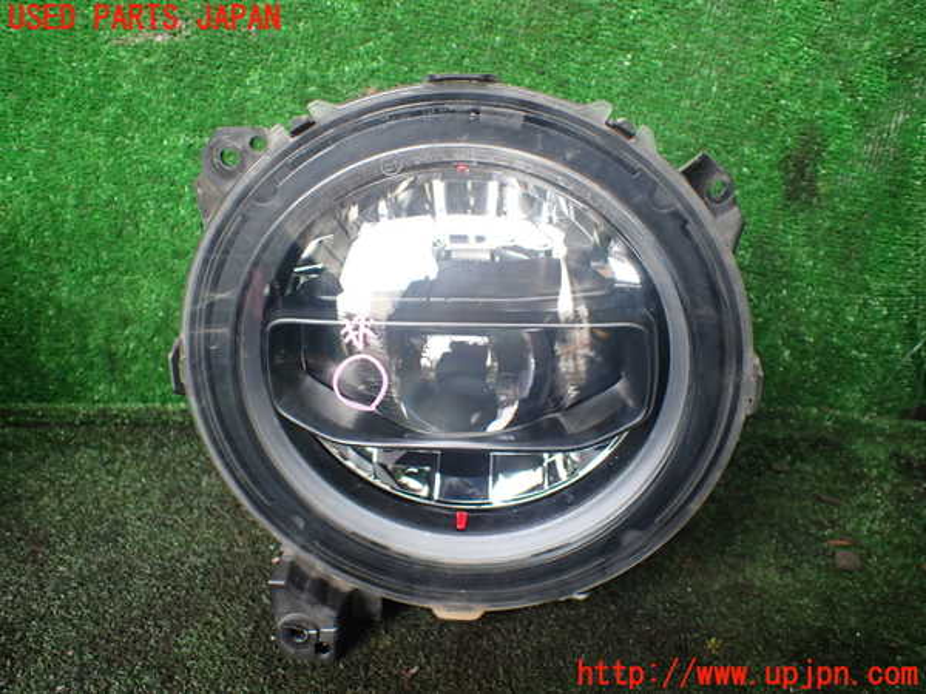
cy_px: 347
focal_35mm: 30
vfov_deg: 46.8
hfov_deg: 60.0
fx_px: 803
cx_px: 463
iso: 250
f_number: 2.3
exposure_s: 1/125
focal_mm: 5.4
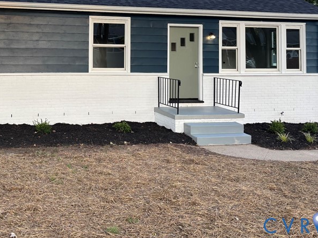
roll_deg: -0.4
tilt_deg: +1.8
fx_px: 413
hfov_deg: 41.4
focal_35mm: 45
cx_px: 98
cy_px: 34
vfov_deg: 31.0
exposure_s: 1/121
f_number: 1.6
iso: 64
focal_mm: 5.96
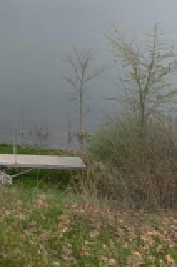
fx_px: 385
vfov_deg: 33.5
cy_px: -25
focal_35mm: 52
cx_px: -104
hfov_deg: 21.0
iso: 48
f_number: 1.7
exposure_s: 1/3436
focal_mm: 2.02
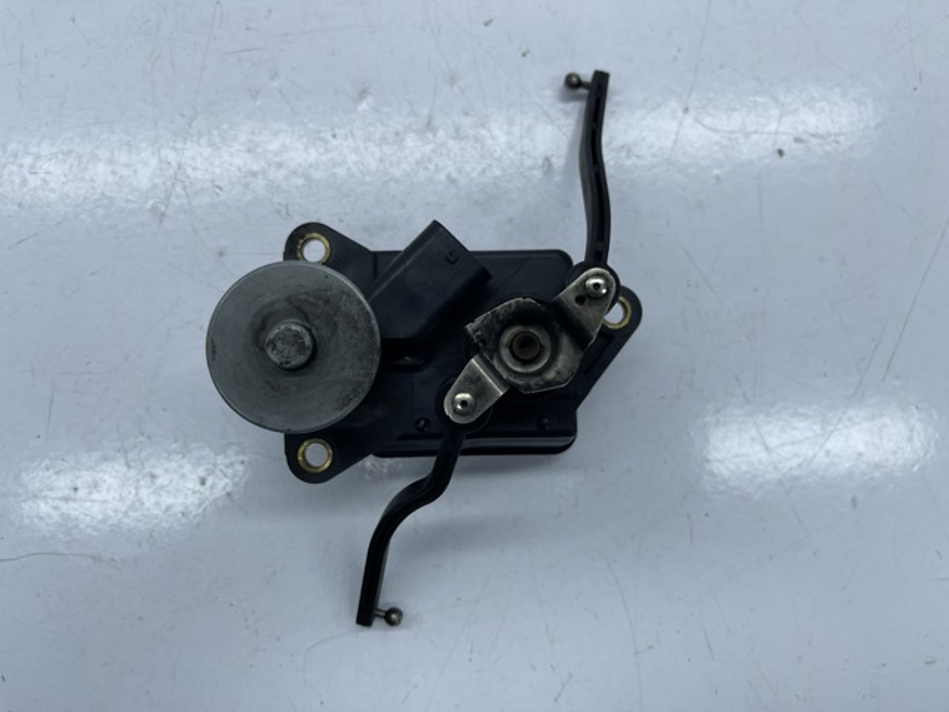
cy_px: 356
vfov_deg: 54.9
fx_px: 685
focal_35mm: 25
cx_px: 474
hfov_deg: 69.4
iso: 32
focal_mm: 5.1
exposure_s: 1/564
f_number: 1.6
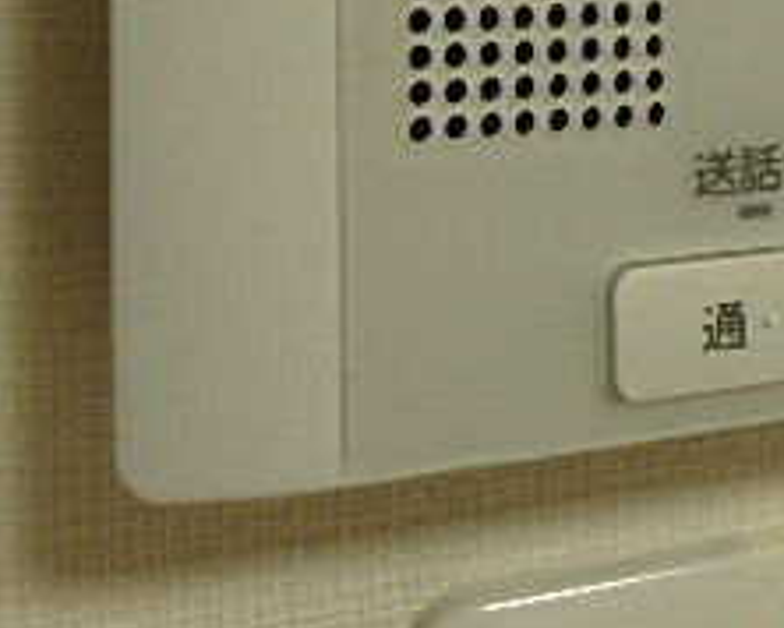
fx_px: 1370
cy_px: -67
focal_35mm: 59
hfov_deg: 30.8
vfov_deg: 24.1
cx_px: 675
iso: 250
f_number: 3.5
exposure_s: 1/30
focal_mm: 3.7
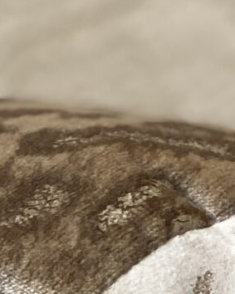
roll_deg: -2.8
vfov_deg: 5.0
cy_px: 881
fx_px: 3192
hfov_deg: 4.2
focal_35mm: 367
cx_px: -121
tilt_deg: -19.1
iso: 20
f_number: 2
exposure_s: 1/393
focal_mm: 6
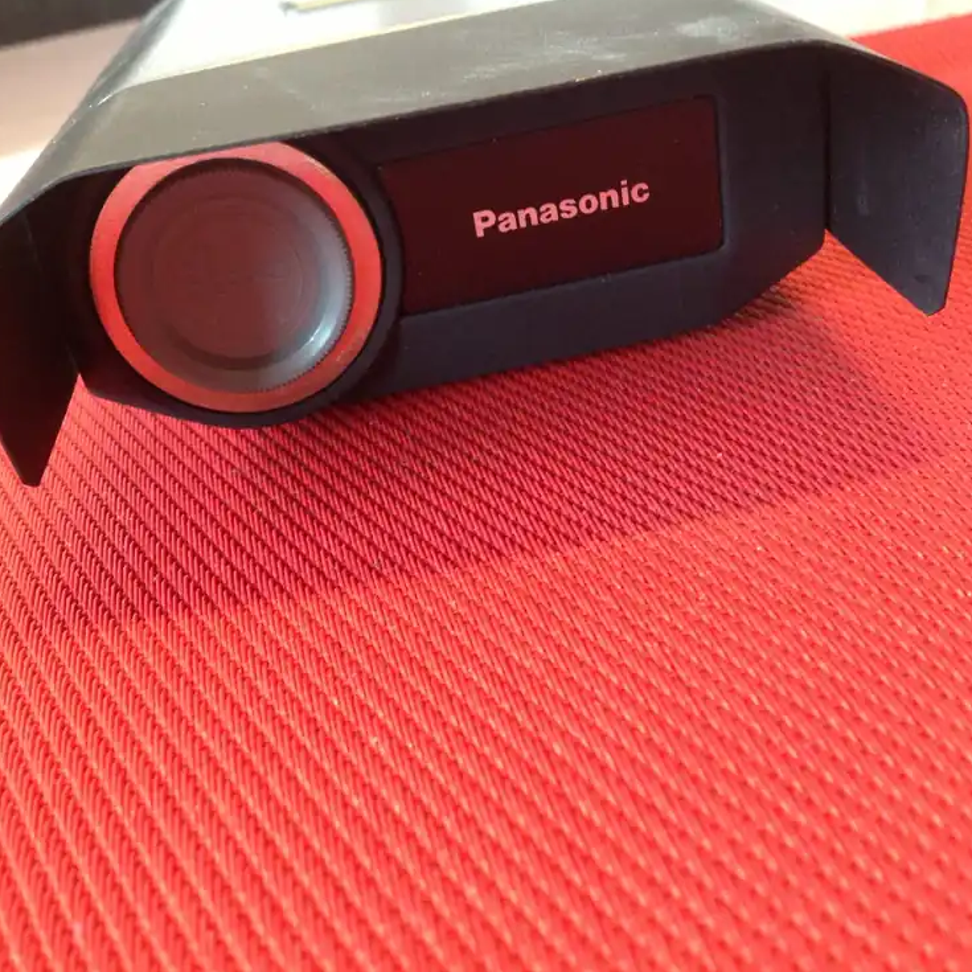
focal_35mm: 42
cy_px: 489
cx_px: 415
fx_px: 1334
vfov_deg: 40.0
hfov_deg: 39.9
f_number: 2.4
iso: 200
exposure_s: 1/15
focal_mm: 4.28
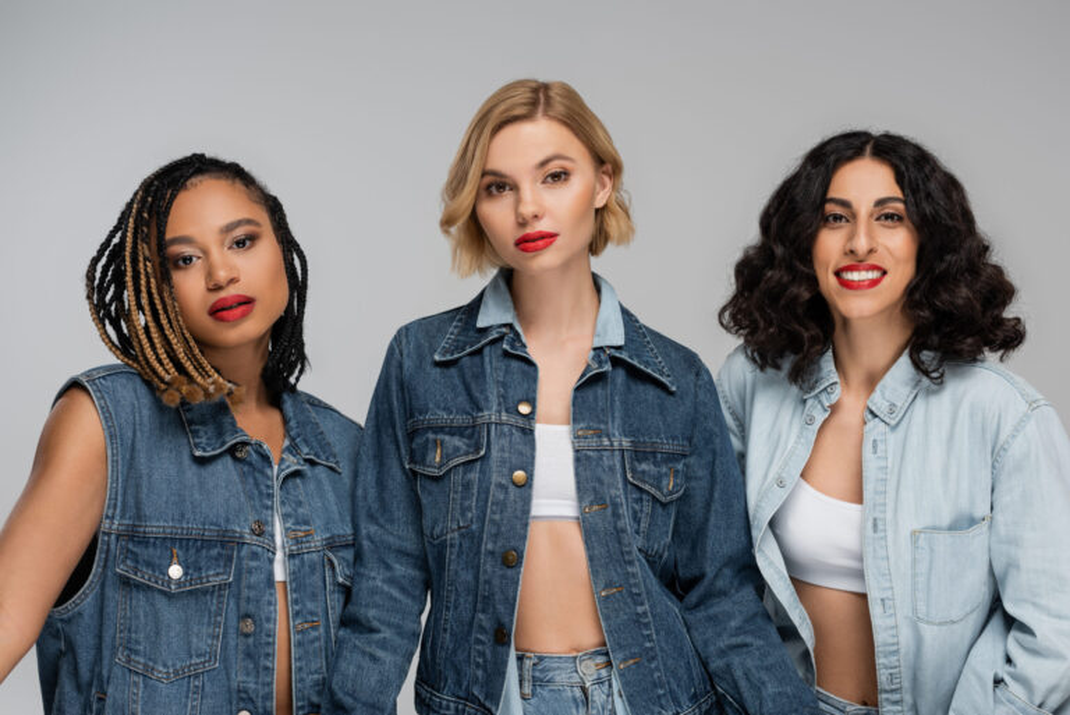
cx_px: 535
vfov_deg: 27.0
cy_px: 358
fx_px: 1487
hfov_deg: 39.6
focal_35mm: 50
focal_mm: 50
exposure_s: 1/160
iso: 80
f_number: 5
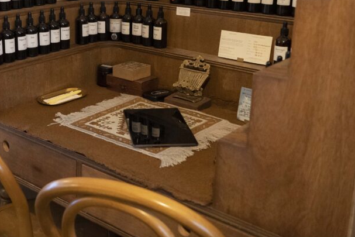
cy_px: 70
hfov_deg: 36.0
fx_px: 533
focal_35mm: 54
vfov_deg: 24.9
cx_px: 87
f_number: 4.5
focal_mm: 32
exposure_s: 1/160
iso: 12800
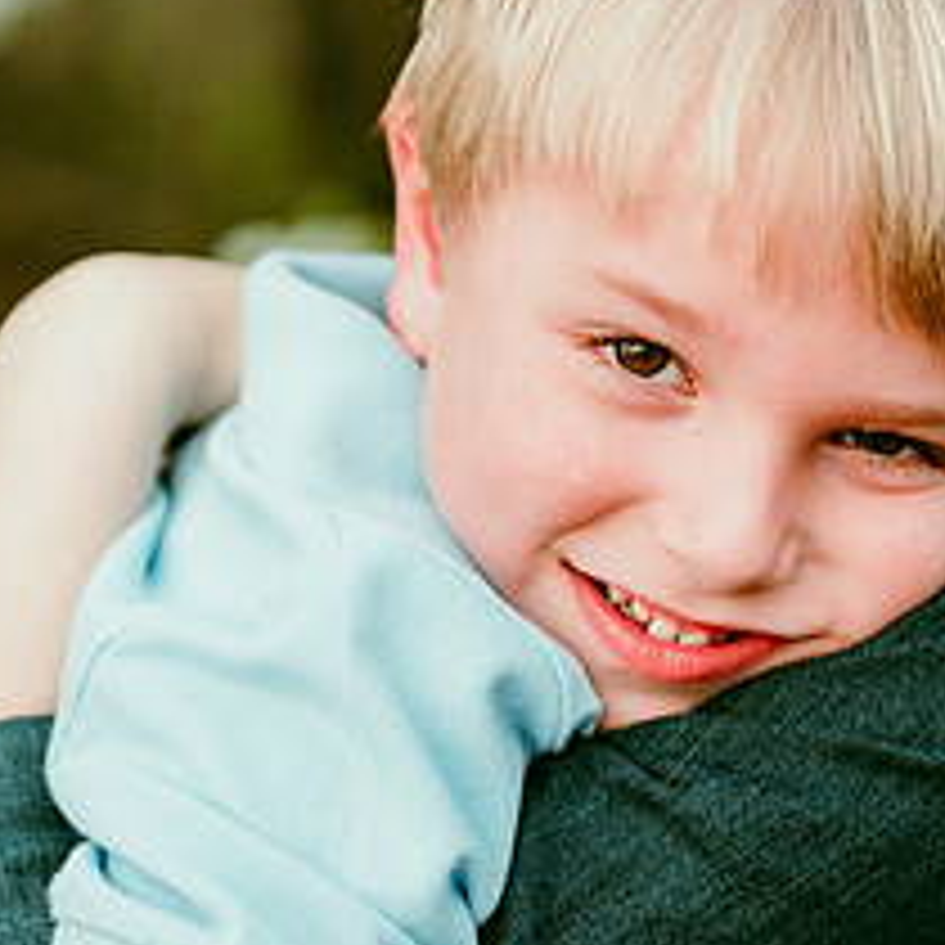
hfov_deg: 11.3
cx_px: 621
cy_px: 554
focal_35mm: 155
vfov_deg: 11.3
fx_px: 4787
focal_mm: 85
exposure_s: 1/160
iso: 100
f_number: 3.2
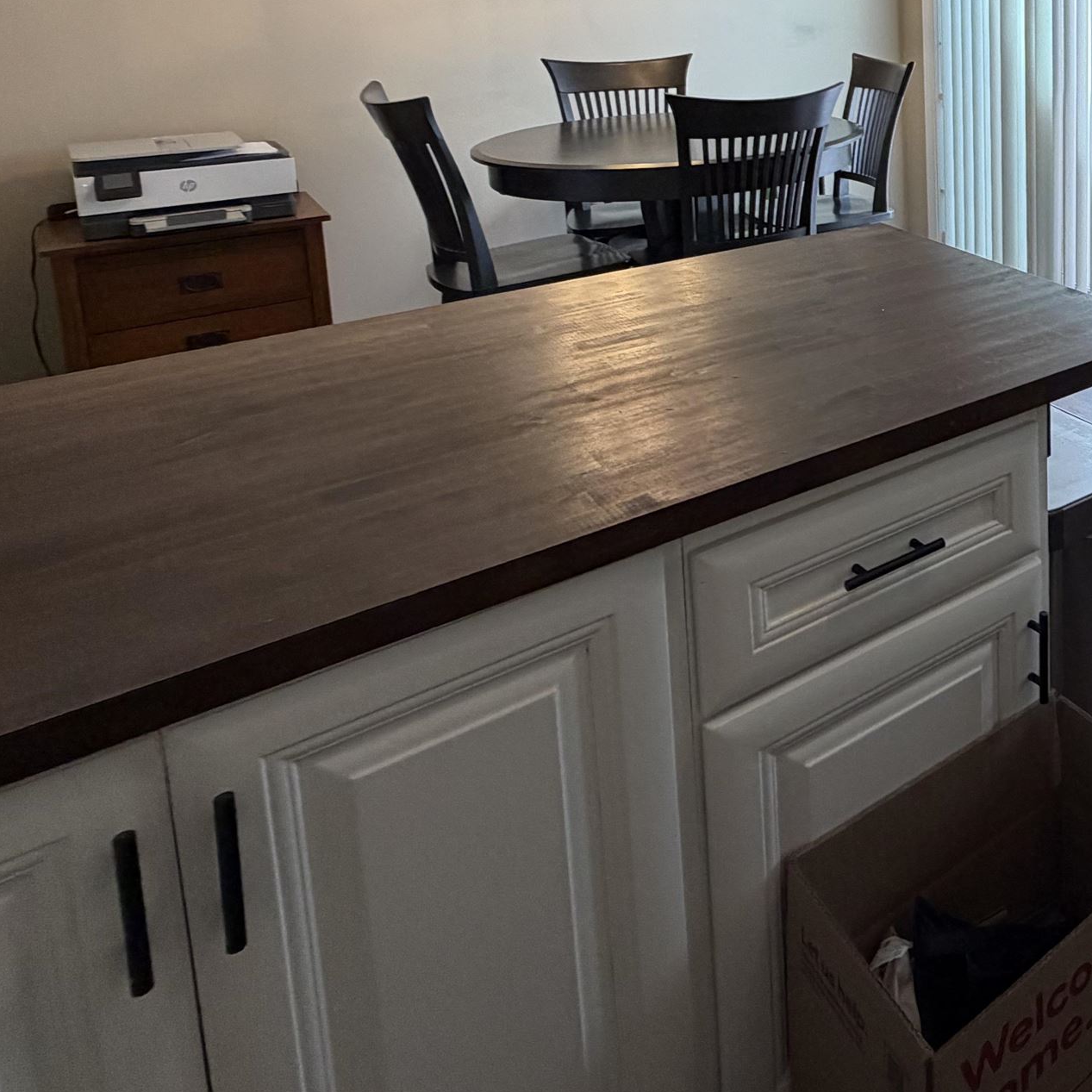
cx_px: 1182
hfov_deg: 43.0
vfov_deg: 48.6
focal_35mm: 30
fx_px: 1071
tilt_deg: -7.9
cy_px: 118
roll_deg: -0.6
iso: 200
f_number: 2.2
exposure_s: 1/120
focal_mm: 2.22
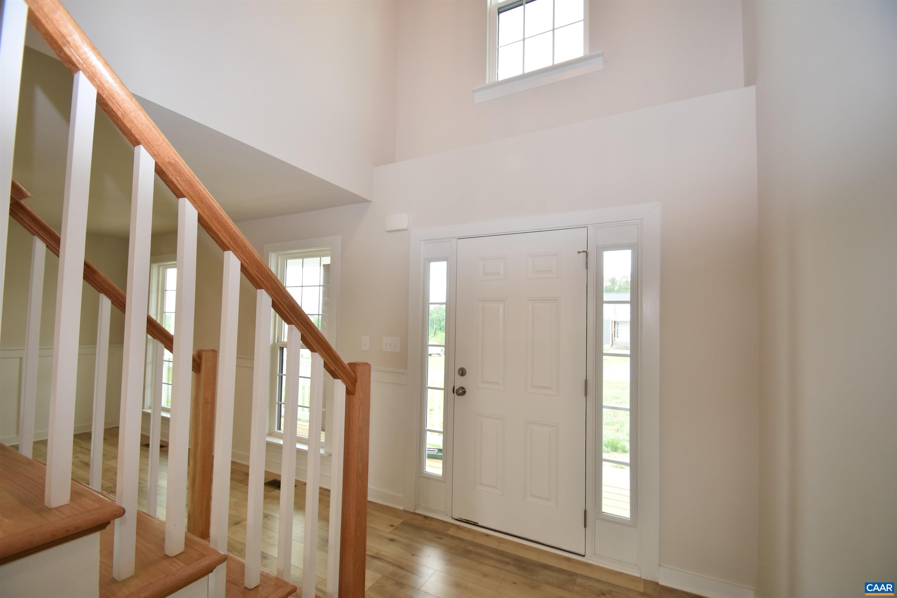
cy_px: 299
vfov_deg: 77.3
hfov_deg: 100.4
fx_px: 374
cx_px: 448
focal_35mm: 15
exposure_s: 1/80
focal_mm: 10
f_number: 4.5
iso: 200
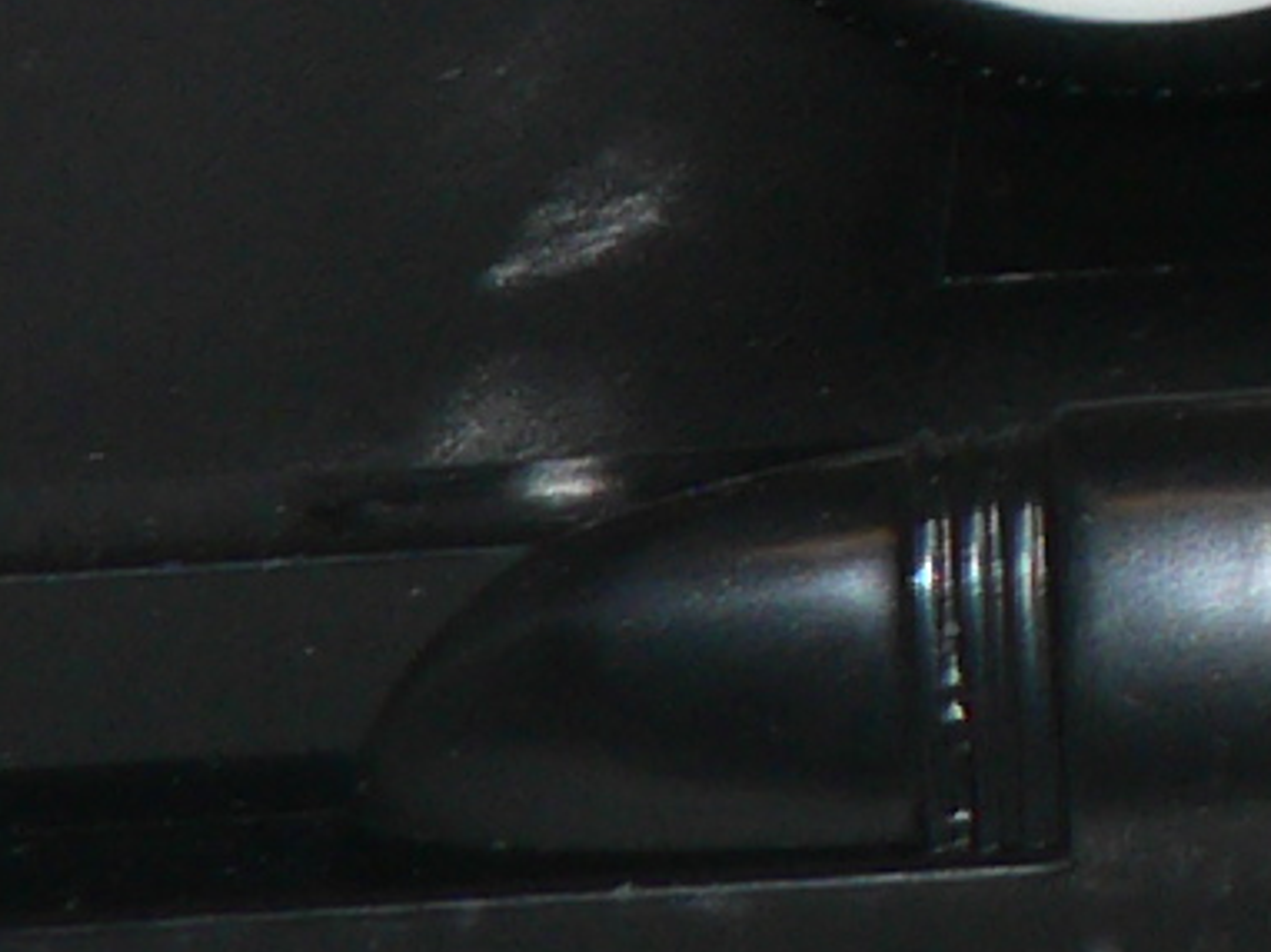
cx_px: 3763
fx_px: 13283
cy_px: -1358
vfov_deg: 4.0
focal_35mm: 362
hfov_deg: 5.2
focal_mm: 9.1
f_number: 2.8
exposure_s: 1/60
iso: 80
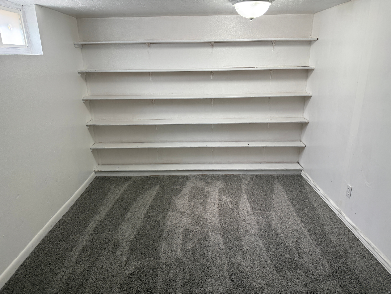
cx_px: 196
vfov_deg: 56.8
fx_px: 271
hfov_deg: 71.6
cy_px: 147
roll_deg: +1.0
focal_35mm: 24
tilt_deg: -17.3
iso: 125
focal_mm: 6.76
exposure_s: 1/120
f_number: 1.78
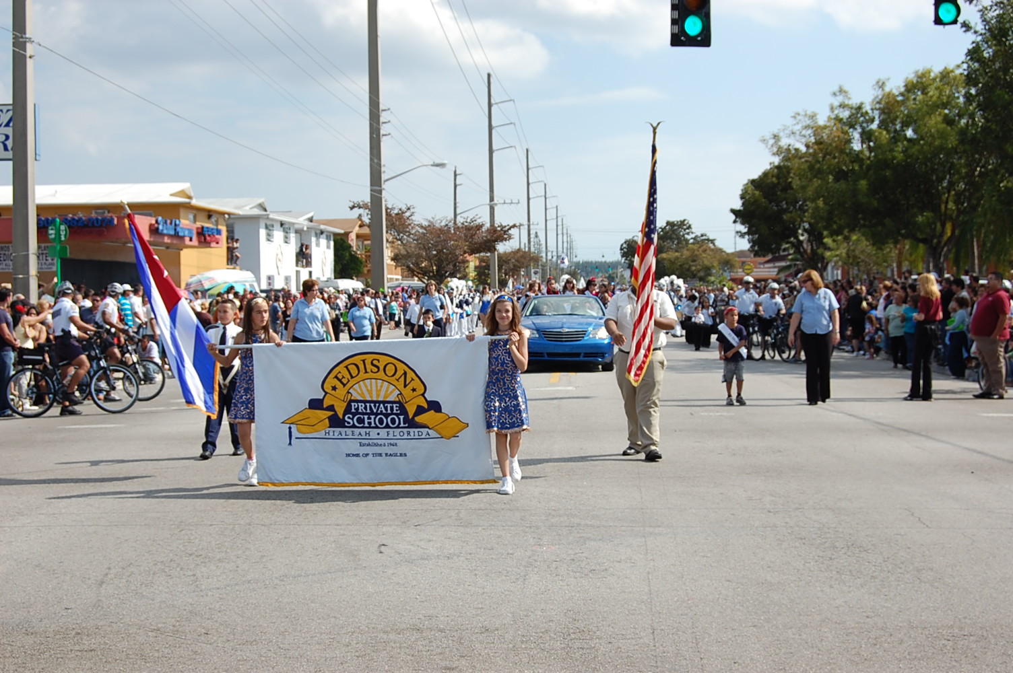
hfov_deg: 35.1
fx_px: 1602
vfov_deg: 23.7
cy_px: 336
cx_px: 506
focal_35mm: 57
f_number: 10
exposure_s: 1/400
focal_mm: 38
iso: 200
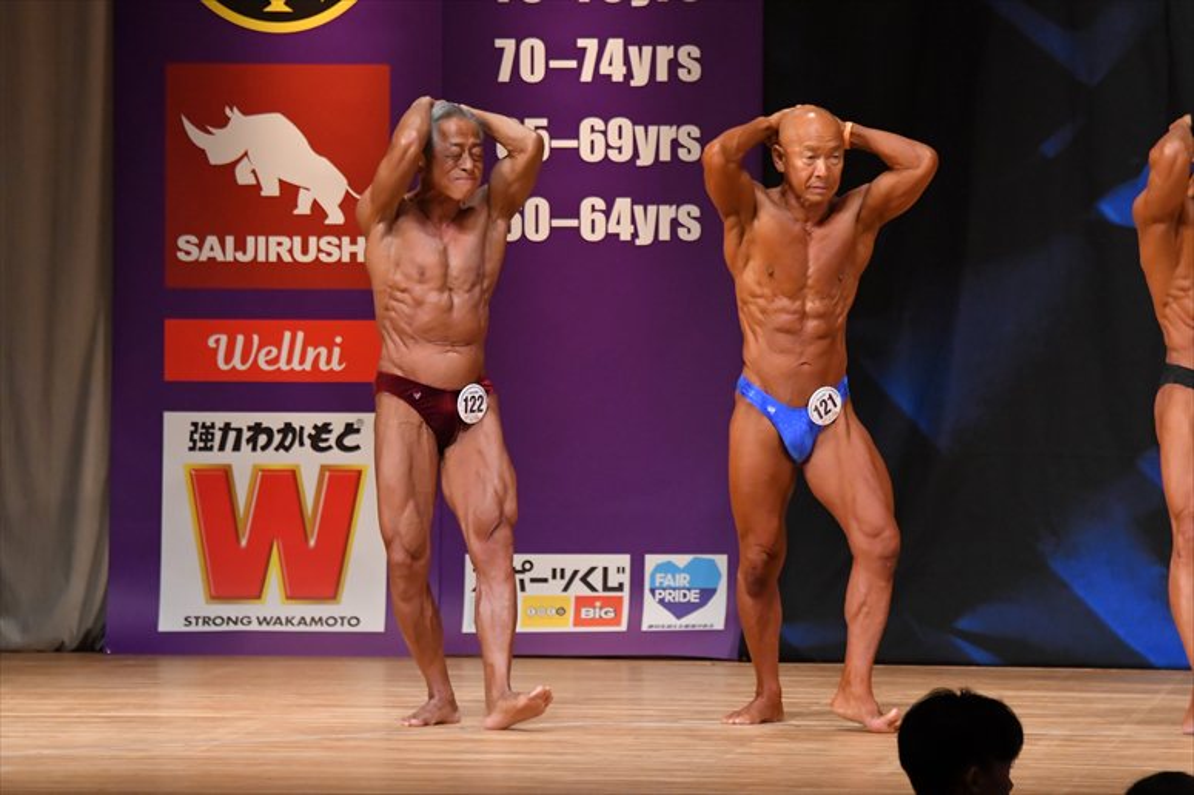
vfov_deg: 5.1
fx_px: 8951
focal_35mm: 270
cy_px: 398
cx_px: 597
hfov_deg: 7.6
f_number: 5.6
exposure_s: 1/400
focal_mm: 180
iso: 4500
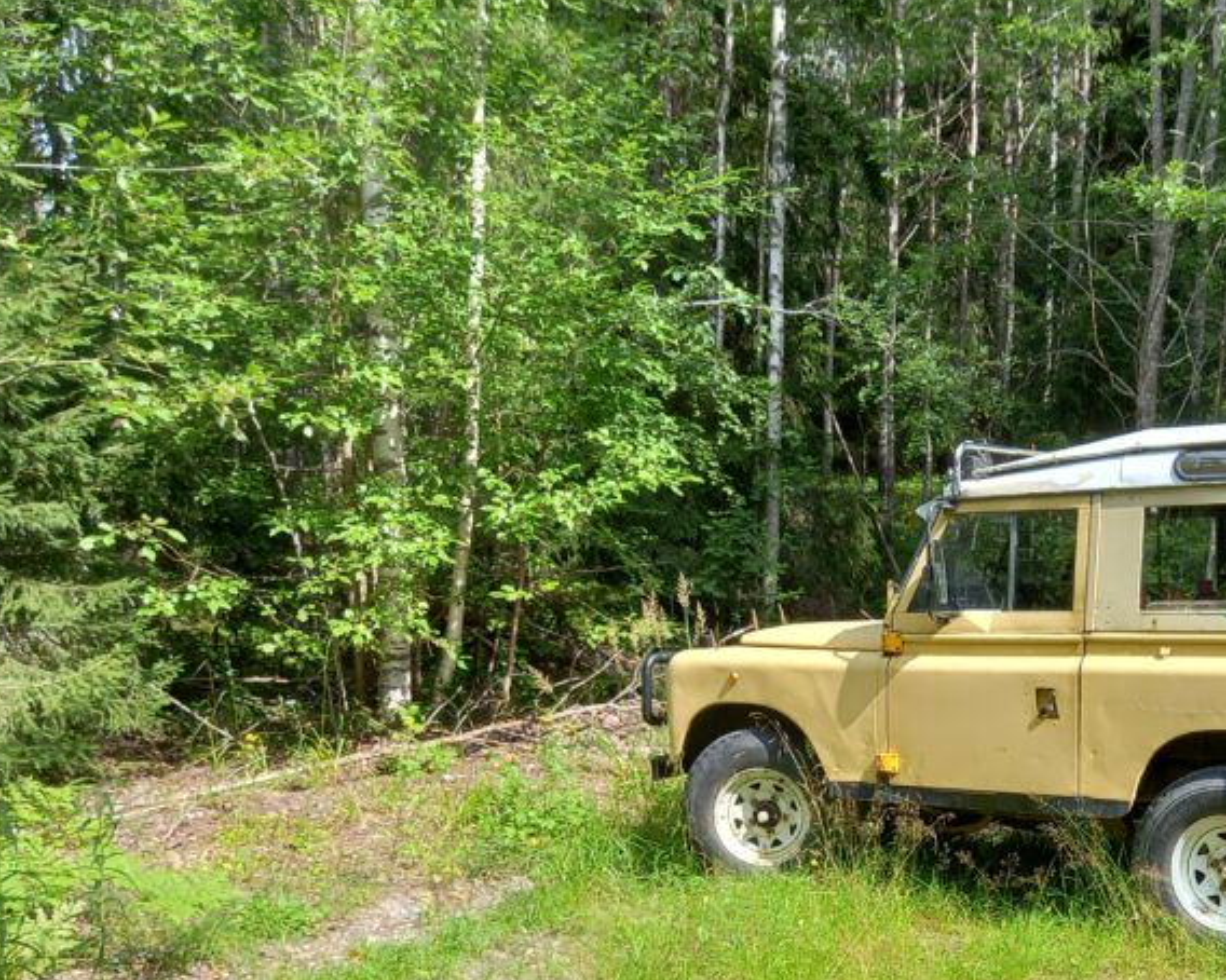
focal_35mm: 44
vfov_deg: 33.2
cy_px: 779
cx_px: 866
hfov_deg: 41.2
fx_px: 1596
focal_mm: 4.6
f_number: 2
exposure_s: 1/154
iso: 25
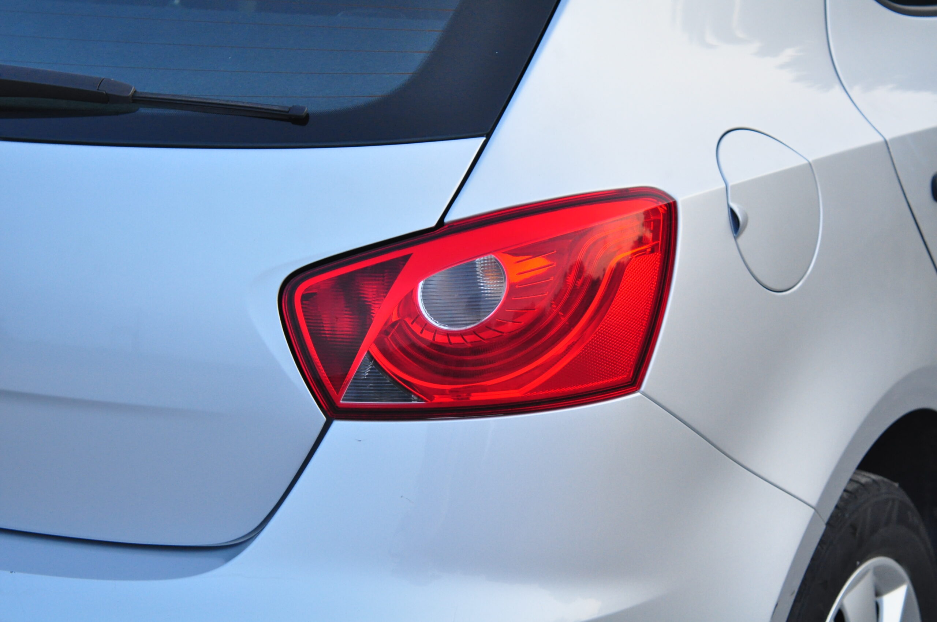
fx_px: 2145
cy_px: 311
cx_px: 468
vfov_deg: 16.5
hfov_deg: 24.6
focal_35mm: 82
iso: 1000
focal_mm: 55
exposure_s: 1/160
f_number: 5.6
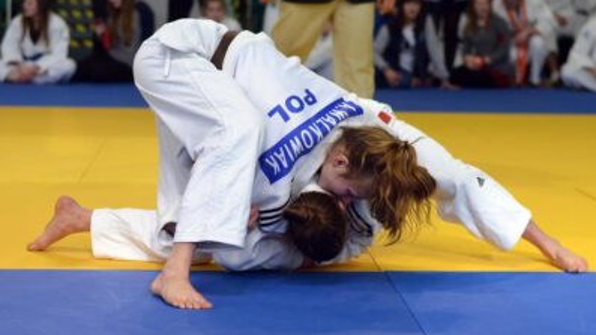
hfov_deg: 26.9
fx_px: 1248
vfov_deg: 15.3
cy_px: 178
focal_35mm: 79
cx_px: 299
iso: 1000
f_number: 2.5
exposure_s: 1/1250
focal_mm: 50
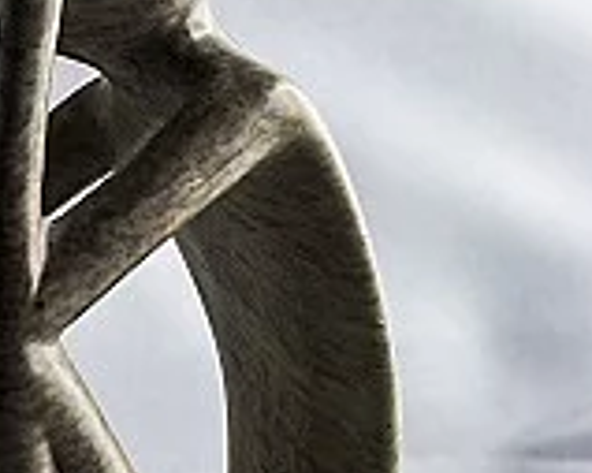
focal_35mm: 212
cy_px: 451
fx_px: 3712
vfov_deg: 7.3
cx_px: -503
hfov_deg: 8.7
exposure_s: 1/15
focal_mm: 40
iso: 100
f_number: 11
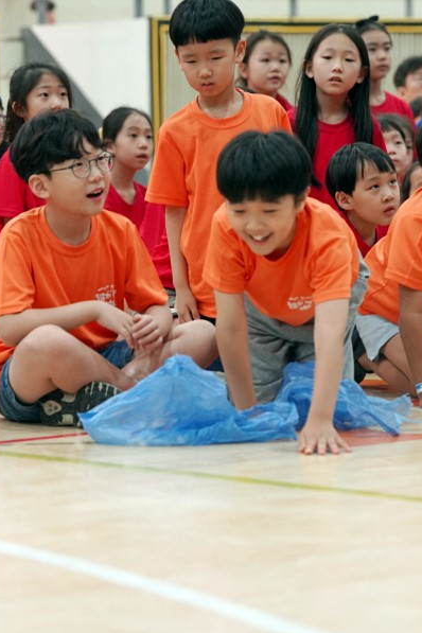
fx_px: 3077
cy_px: 317
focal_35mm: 175
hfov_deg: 7.8
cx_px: 161
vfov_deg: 11.7
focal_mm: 116
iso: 1600
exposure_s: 1/160
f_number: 4
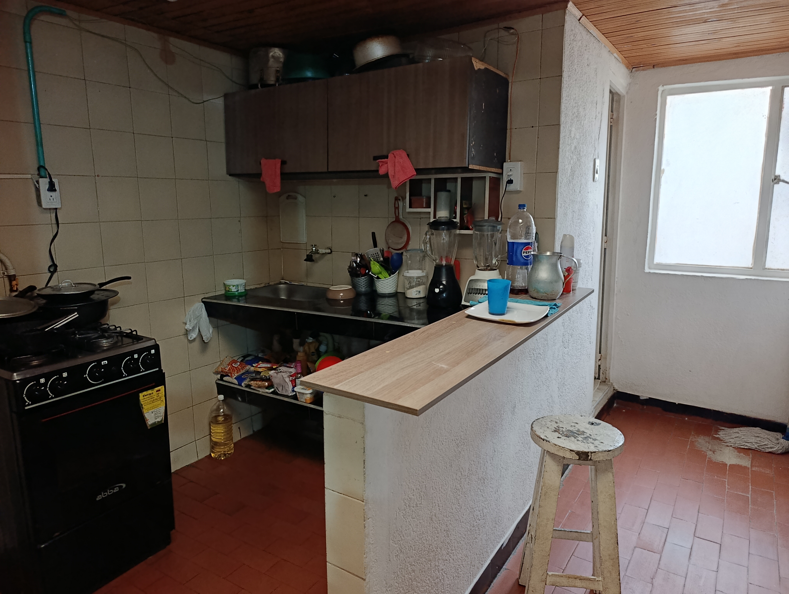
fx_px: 525
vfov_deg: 59.0
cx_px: 394
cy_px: 297
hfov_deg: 73.8
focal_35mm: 23
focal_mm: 6.11
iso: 1374
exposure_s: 1/60
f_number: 1.65
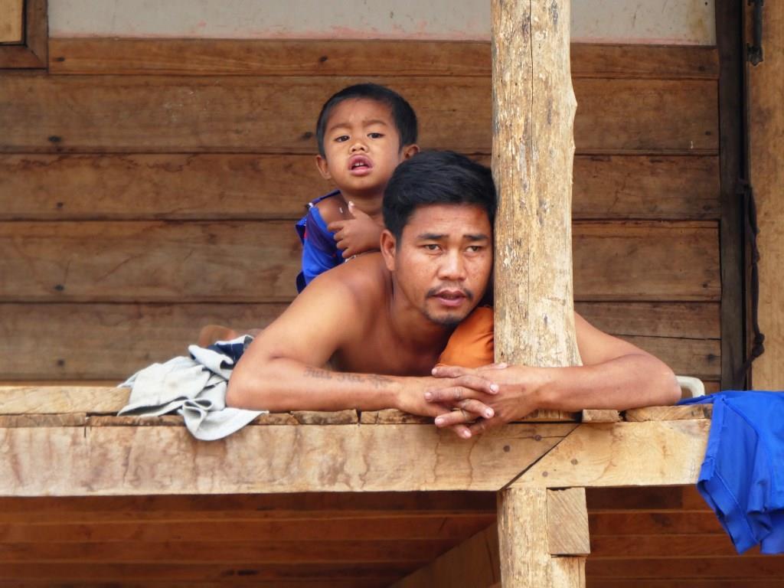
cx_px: 392
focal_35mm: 465
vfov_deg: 3.2
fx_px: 10532
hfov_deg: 4.3
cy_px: 294
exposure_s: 1/100
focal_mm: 83.4
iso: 160
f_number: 6
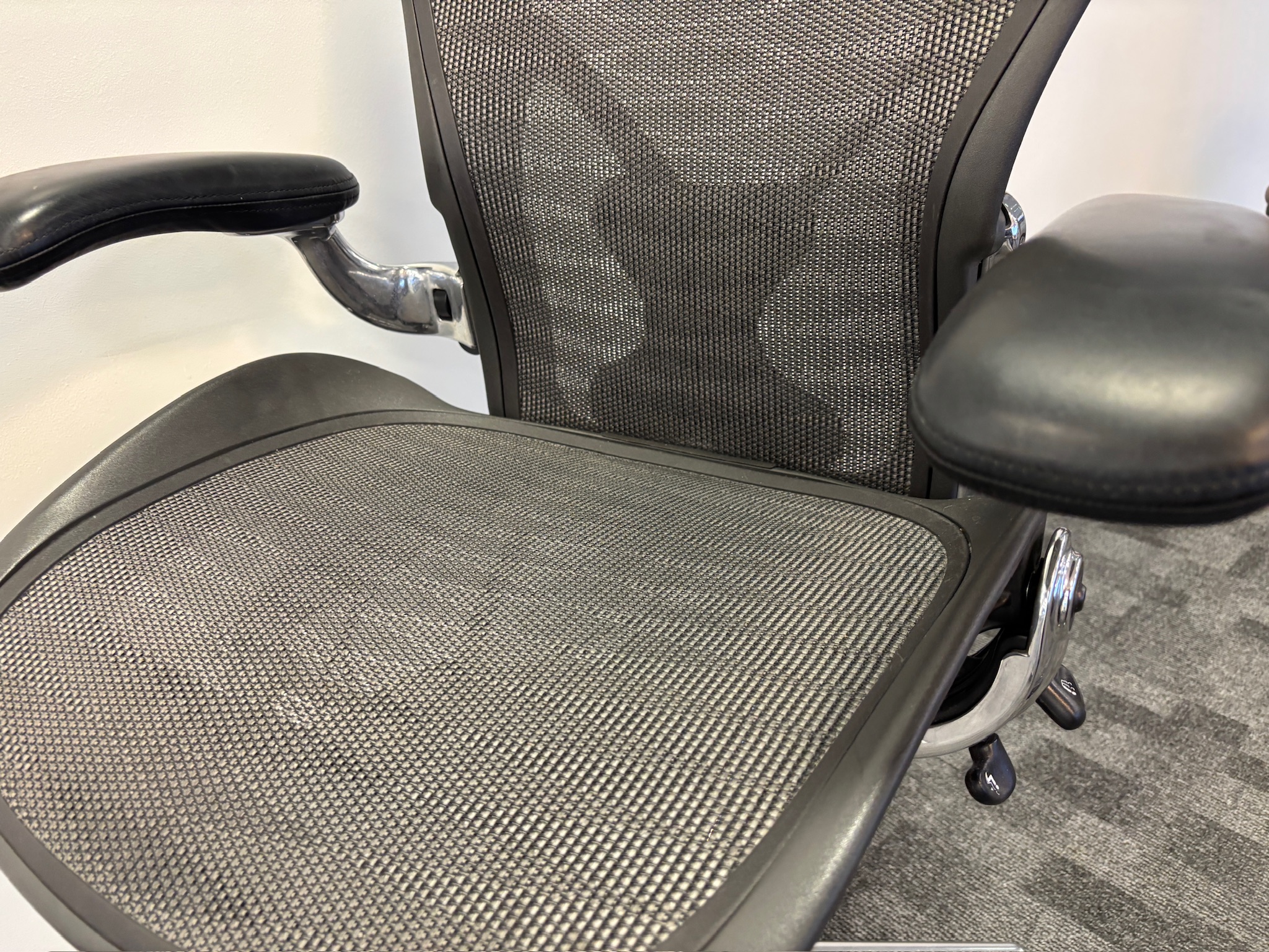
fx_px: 953
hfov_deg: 67.3
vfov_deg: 53.1
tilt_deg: -27.6
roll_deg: +2.1
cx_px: 634
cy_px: 476
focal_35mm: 26
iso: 200
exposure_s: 1/50
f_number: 1.6
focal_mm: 5.96
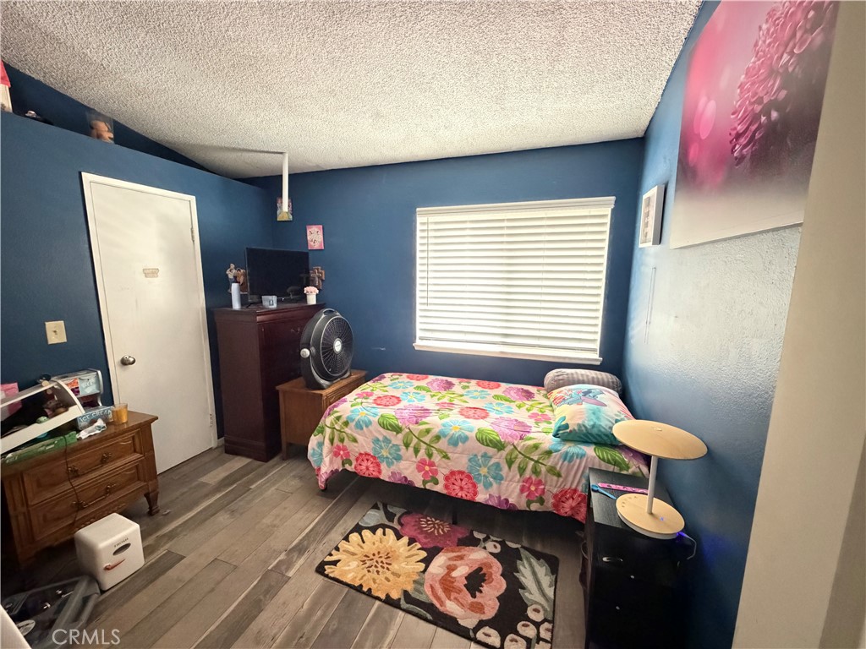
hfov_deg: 102.1
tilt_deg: -8.9
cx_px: 433
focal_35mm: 14
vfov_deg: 85.7
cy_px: 324
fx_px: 350
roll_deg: -0.4
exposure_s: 1/24
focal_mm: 2.22
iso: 2500
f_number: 2.2
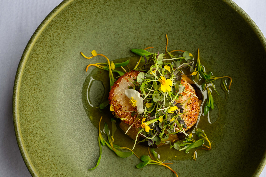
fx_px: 414
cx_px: 221
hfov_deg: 34.3
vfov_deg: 24.2
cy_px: 98
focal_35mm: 56
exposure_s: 1/100
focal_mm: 33
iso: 720
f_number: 6.3
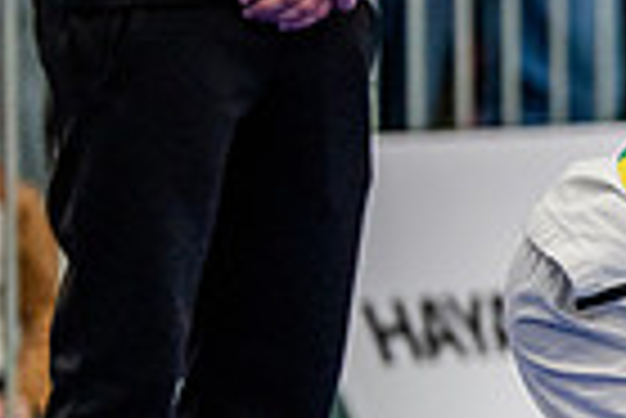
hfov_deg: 3.2
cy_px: 339
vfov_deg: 2.1
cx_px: 1257
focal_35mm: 649
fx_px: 11297
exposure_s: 1/500
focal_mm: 156
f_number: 2.8
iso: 3200
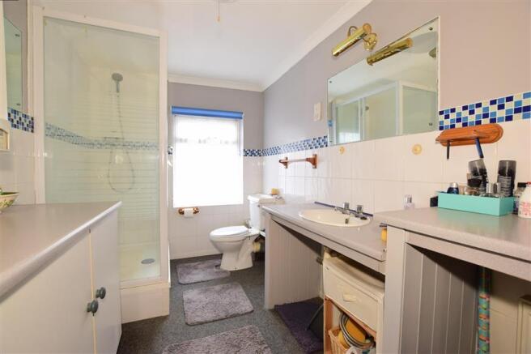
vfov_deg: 77.3
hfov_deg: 100.4
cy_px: 177
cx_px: 266
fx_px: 221
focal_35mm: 15
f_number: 5.6
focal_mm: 10
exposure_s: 1/1.6
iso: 400
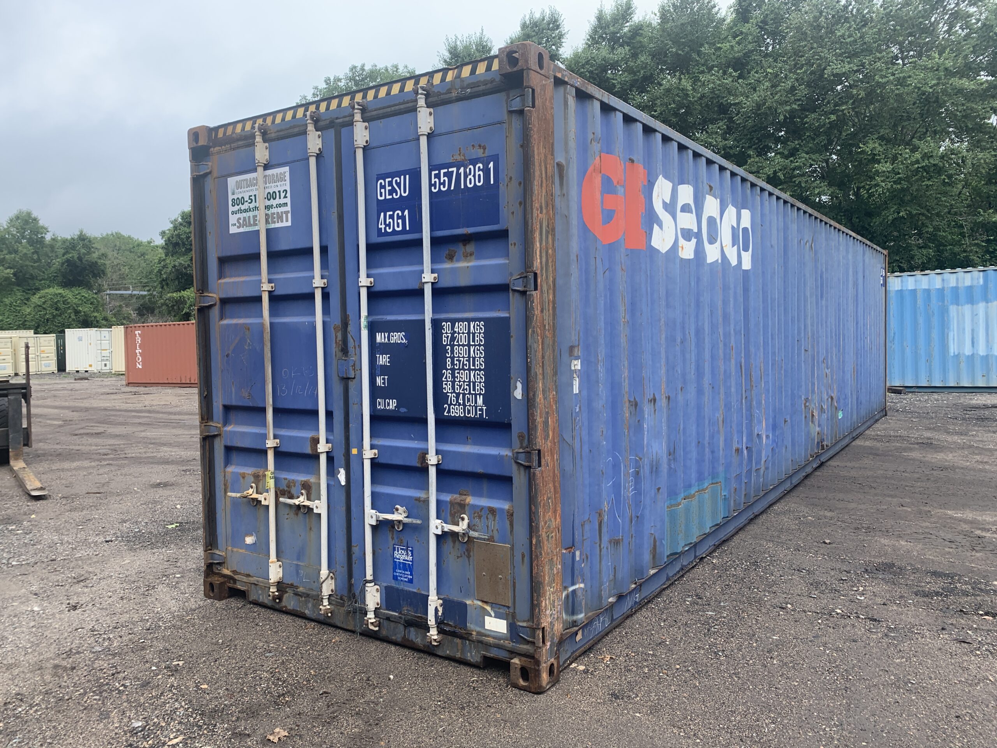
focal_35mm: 26
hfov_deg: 67.3
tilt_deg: +0.0
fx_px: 749
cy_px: 374
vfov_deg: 53.1
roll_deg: -0.5
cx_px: 498
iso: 25
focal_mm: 4.25
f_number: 1.8
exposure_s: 1/759
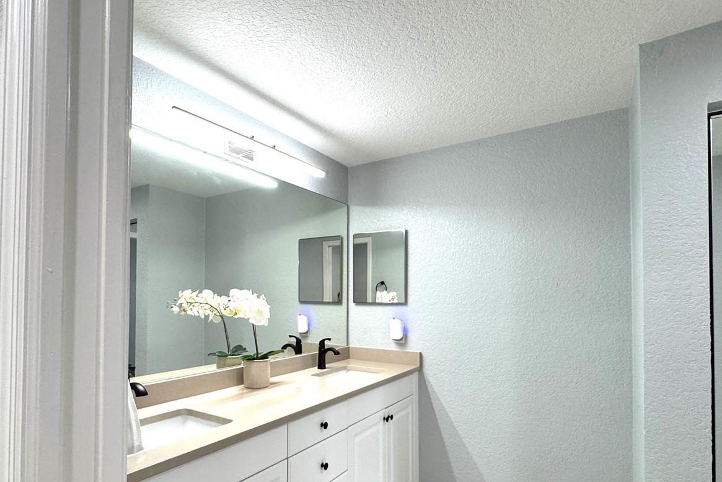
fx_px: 401
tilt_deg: -1.3
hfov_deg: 83.7
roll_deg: -1.3
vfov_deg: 61.4
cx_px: 322
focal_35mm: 20
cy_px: 290
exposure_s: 1/120
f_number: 2.2
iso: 160
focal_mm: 2.22
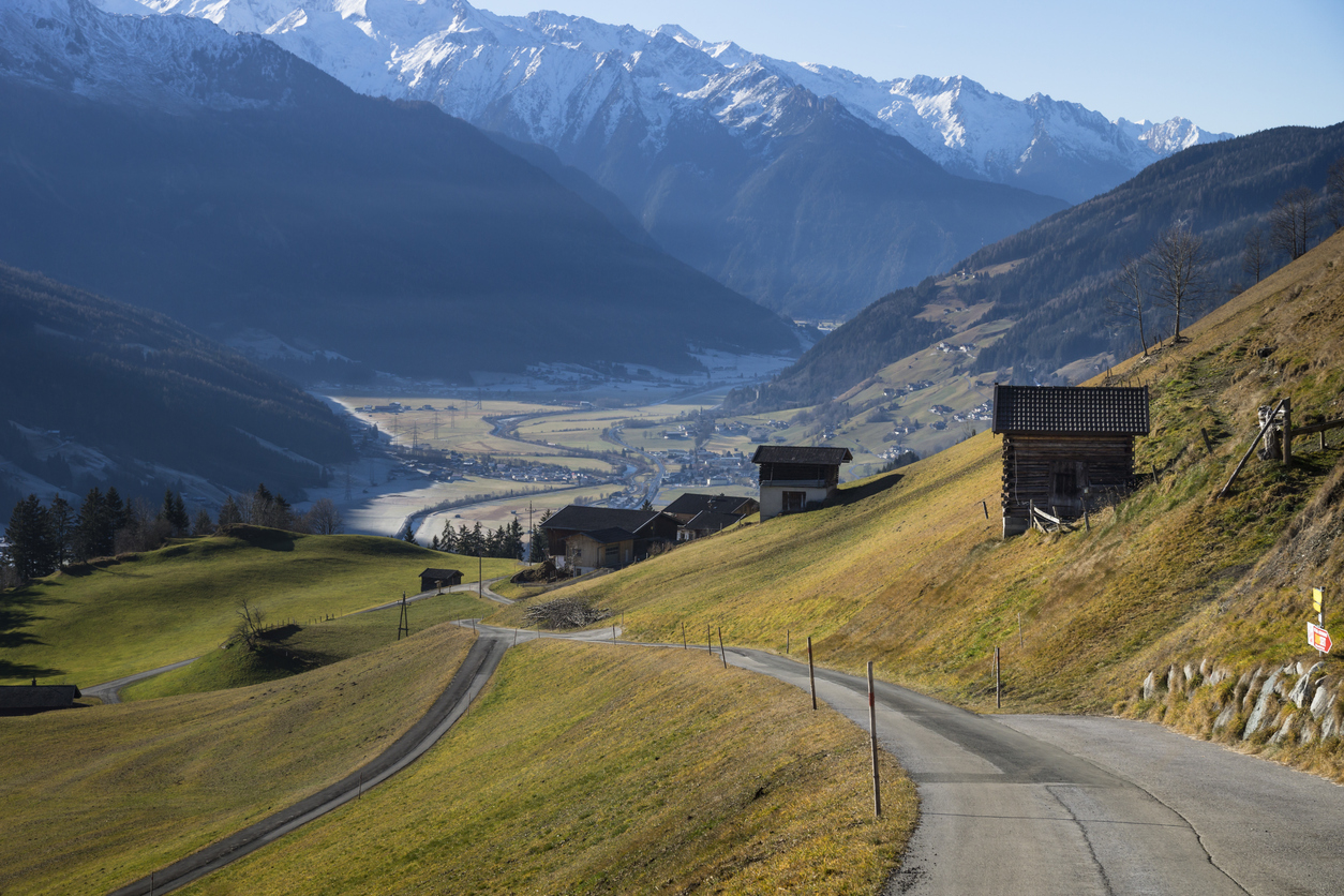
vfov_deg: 18.2
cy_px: 448
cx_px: 672
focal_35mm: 75
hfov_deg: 27.0
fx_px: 2800
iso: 100
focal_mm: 50
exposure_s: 1/640
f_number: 6.3
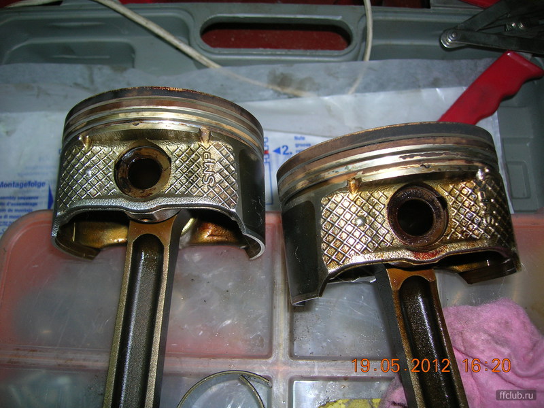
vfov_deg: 41.8
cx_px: 272
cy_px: 204
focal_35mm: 34
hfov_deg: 54.0
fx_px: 534
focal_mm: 5.7
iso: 50
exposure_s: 1/60.1
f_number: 2.9
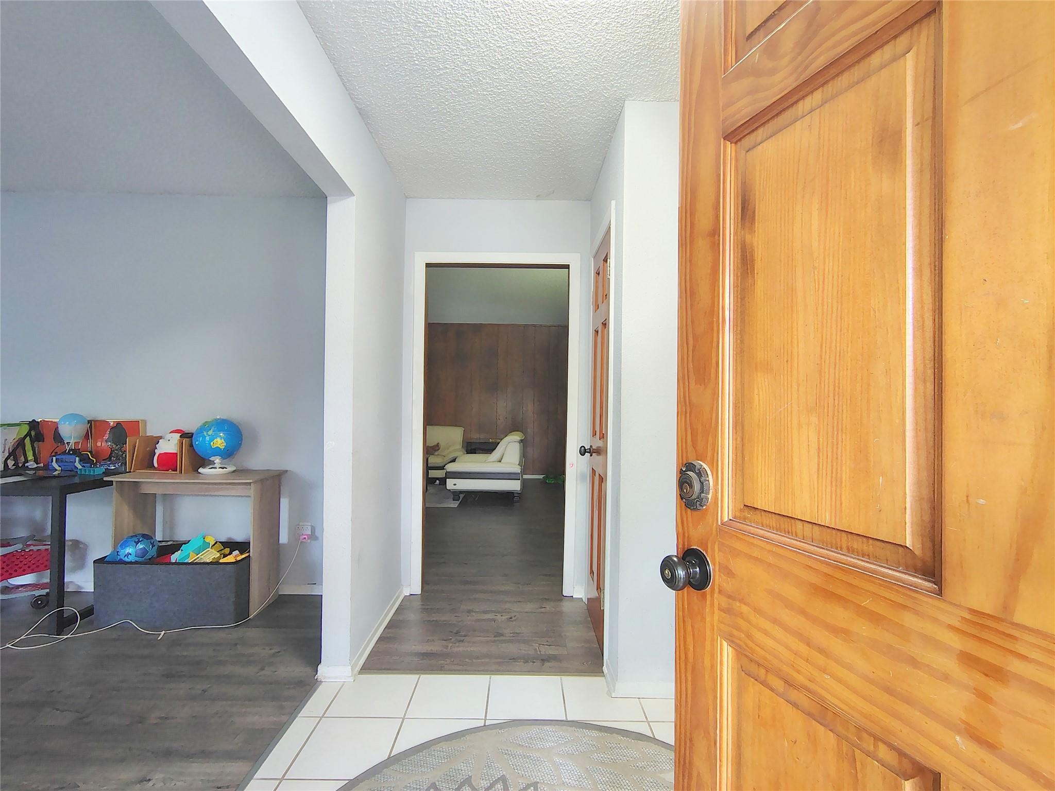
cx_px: 528
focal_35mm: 16
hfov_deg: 94.5
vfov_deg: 78.1
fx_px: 488
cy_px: 396
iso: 464
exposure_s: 1/24
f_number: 2.2
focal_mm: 2.13
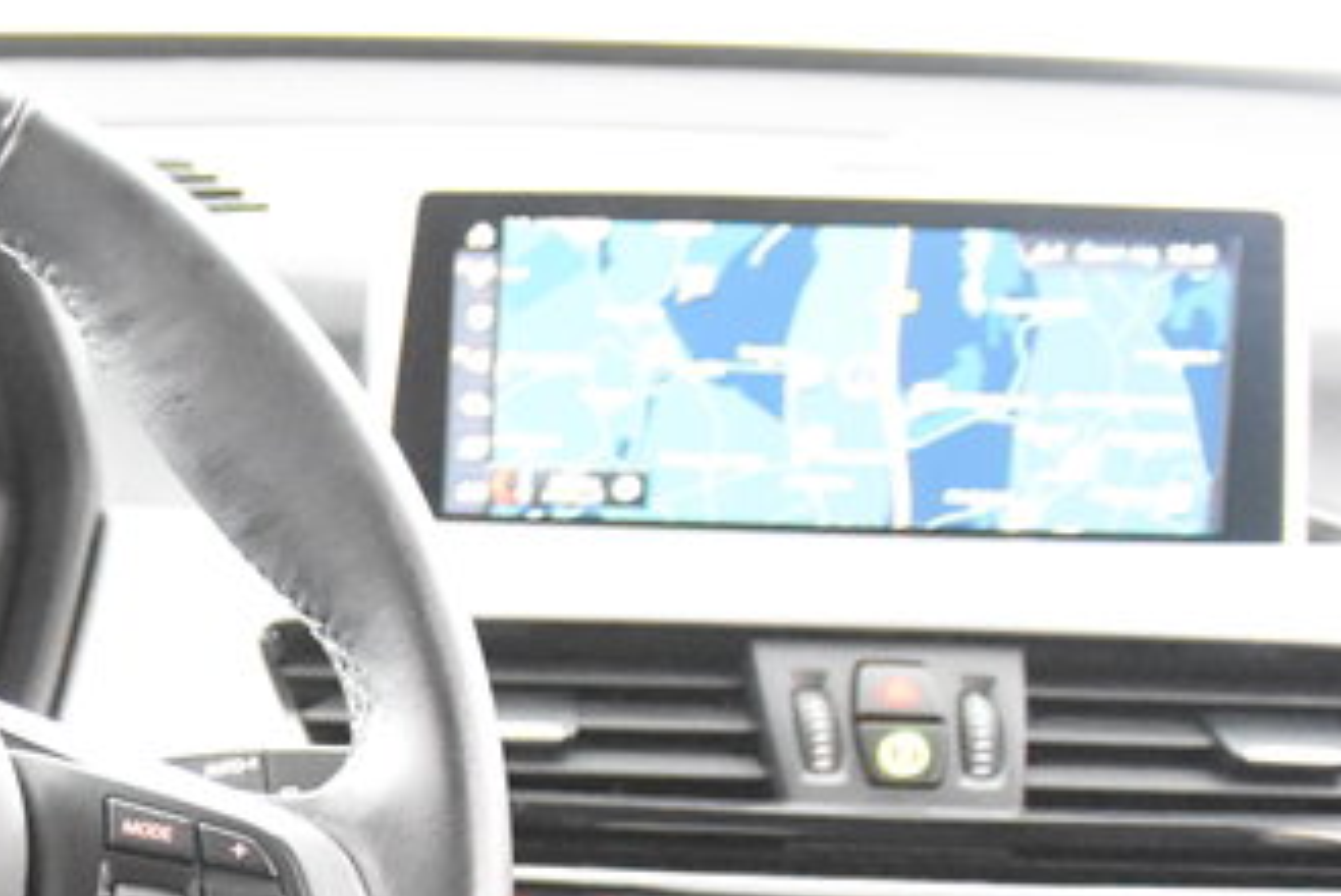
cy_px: 1220
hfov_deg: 16.8
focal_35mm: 112
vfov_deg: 11.9
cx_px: -579
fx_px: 4176
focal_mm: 24
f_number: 3
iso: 12800
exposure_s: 1/30
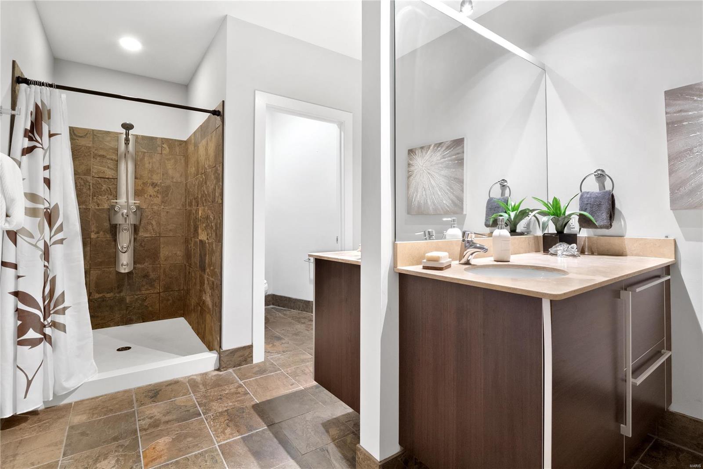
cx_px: 352
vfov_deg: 73.7
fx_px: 312
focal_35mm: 16
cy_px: 234
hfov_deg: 96.7
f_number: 8
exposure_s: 2.5
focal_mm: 8
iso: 400
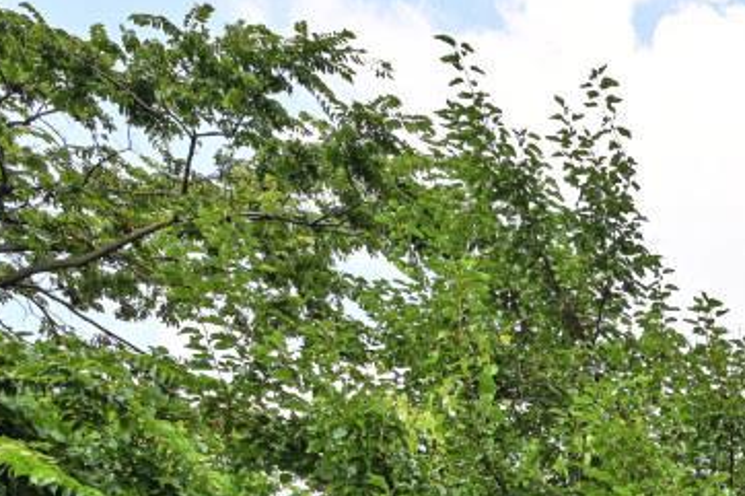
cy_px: 955
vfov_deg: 17.6
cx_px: 1118
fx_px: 1200
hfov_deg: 25.7
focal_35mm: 58
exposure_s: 1/250
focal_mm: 14
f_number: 5.6
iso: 110
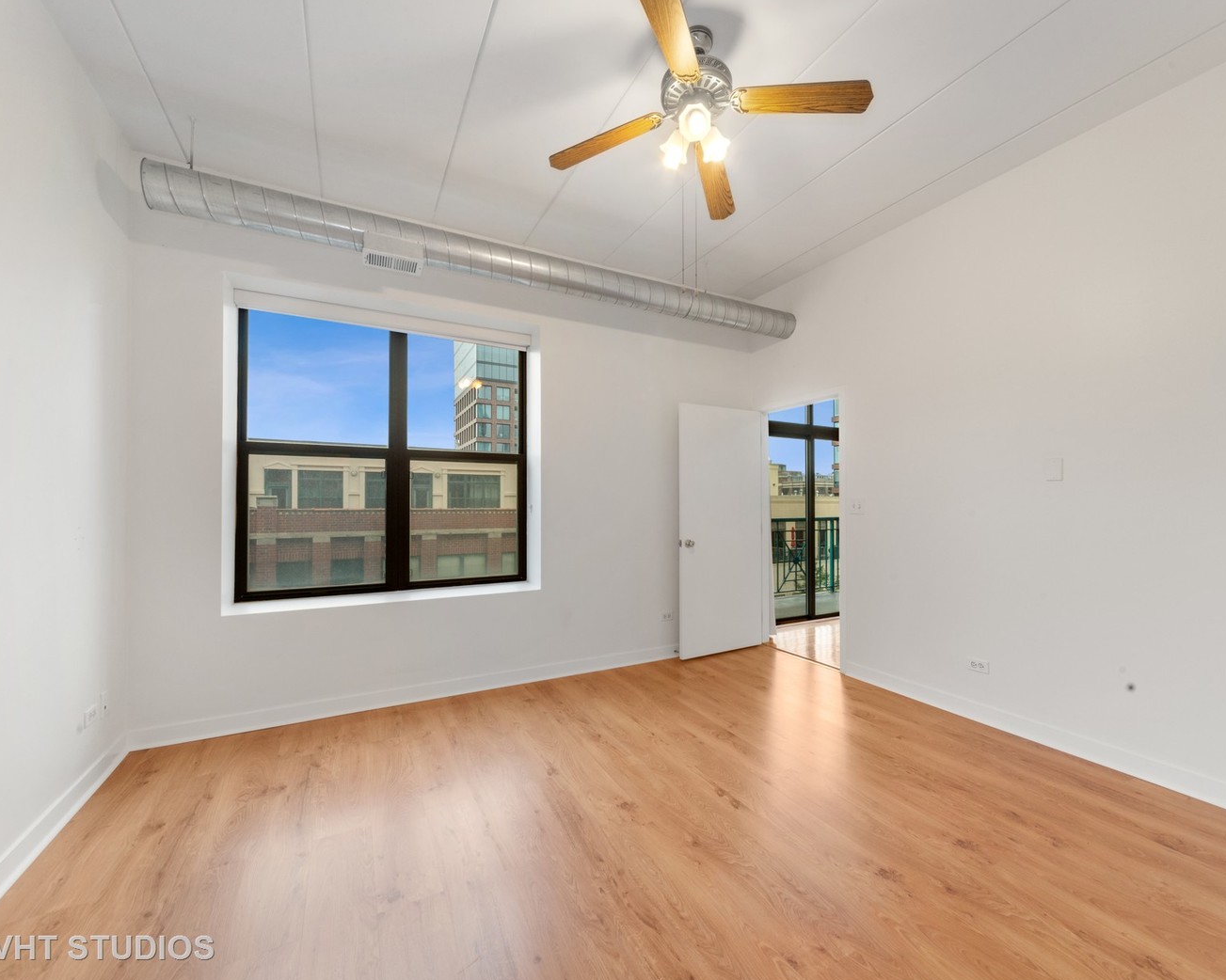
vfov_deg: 88.0
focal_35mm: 14
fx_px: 508
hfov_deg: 100.7
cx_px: 637
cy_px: 492
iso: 400
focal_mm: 12
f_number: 8
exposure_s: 1/10
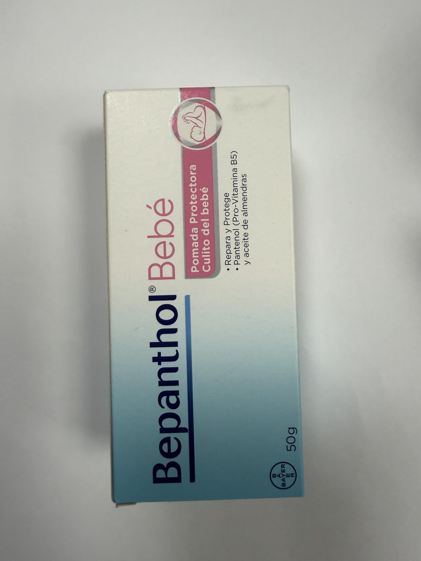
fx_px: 389
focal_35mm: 24
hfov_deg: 56.8
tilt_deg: -87.7
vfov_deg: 71.6
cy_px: 280
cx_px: 210
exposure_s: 1/100
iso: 125
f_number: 2.2
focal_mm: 2.22
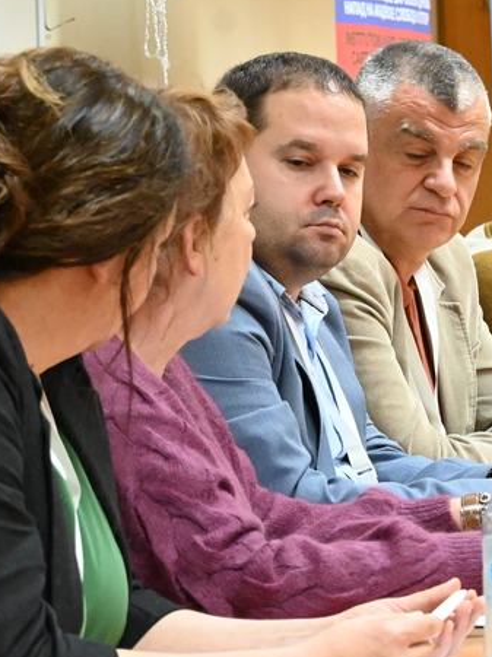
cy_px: 278
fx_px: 3737
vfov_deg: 10.0
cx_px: 425
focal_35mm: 197
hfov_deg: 7.5
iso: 8000
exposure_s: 1/50
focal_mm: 60
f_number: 7.1
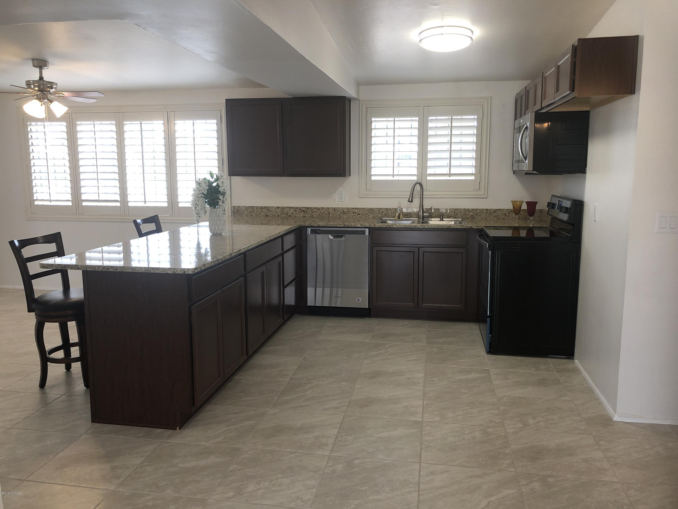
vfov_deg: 49.7
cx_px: 339
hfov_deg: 63.4
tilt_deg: -9.7
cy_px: 254
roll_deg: -0.3
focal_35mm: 28
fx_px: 548
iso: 32
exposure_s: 1/40
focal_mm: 3.99
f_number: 1.8
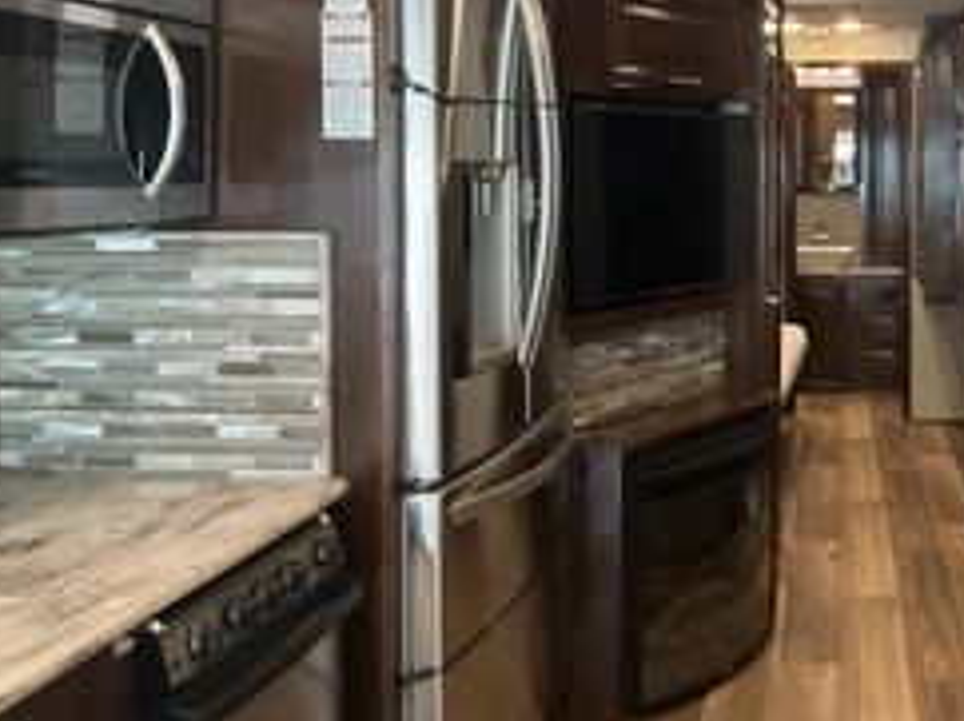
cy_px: 207
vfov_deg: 29.9
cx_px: 765
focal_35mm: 48
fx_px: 1335
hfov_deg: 38.3
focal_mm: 3
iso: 250
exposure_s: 1/60
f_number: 1.8
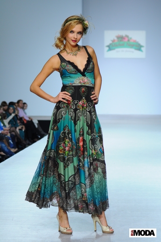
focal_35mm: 129
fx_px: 868
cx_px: 80
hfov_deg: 10.6
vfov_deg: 15.9
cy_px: 121
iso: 400
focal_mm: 86
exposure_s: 1/500
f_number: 4
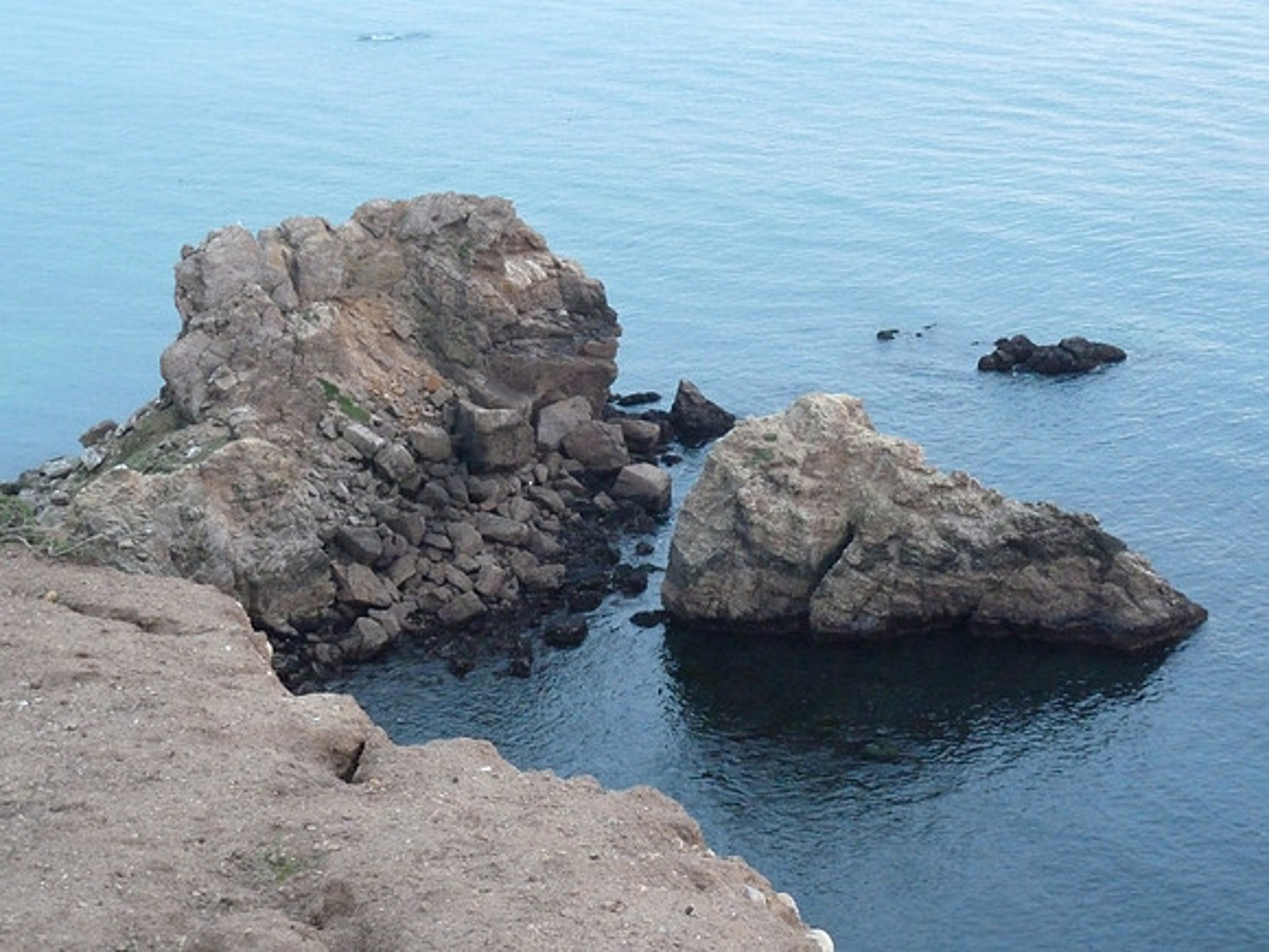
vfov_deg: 20.4
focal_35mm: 72
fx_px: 2639
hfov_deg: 27.0
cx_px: 634
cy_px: 476
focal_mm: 11.9
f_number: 4.1
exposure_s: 1/25
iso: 800
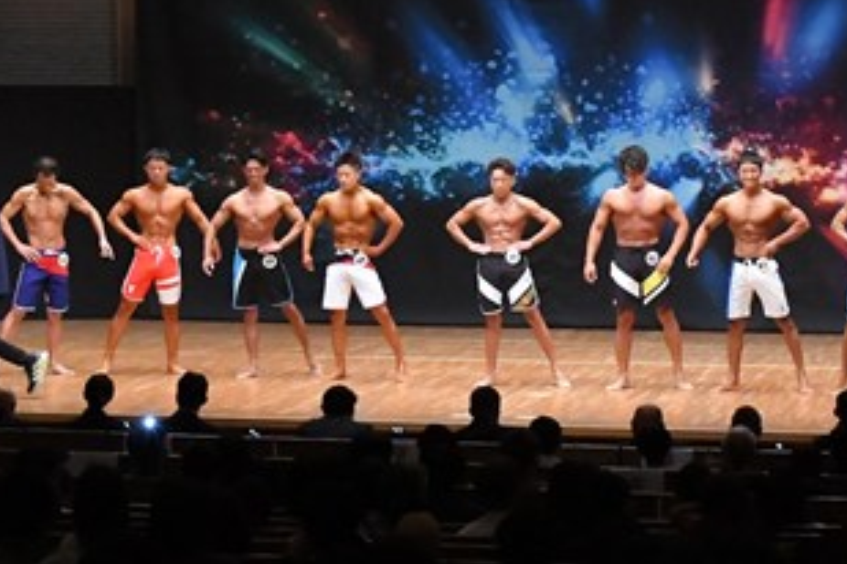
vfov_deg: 10.7
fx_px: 3011
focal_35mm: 128
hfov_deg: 16.0
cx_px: 610
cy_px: 241
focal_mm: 34
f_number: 5.6
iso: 8000
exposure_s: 1/400
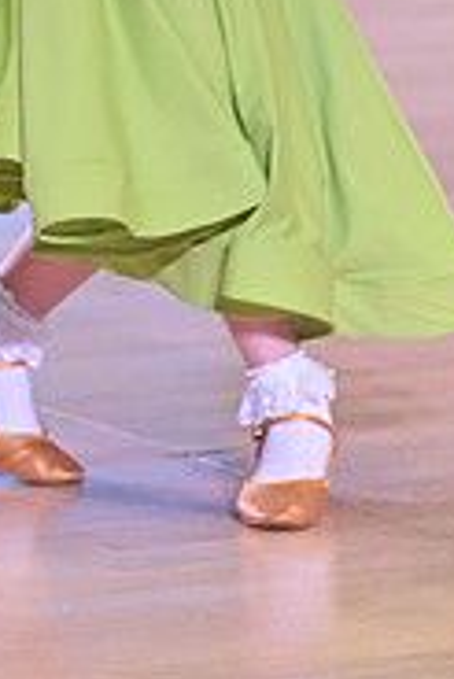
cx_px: 275
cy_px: -251
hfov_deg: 2.8
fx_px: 9213
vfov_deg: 4.2
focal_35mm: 488
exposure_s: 1/400
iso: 4000
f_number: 5
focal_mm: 155
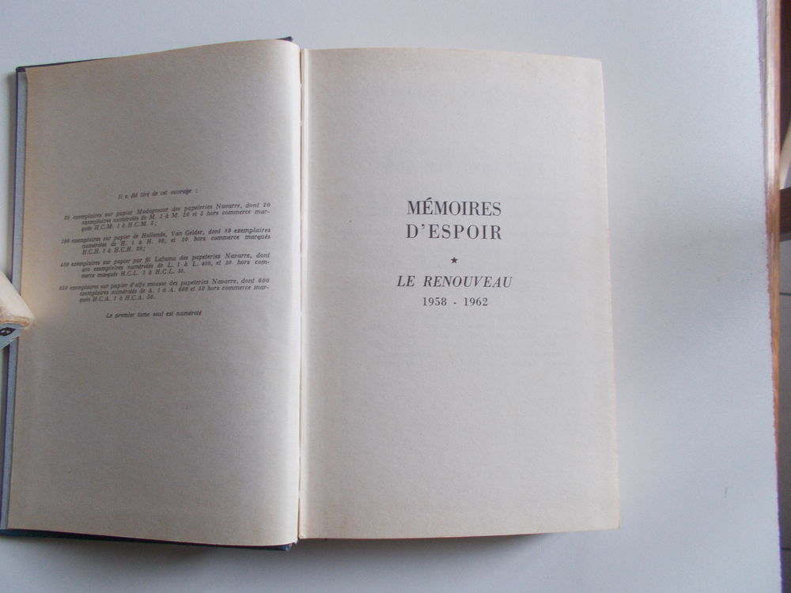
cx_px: 396
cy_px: 296
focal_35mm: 26
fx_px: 594
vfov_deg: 53.1
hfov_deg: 67.3
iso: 160
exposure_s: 1/25
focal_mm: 4.6
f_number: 3.2
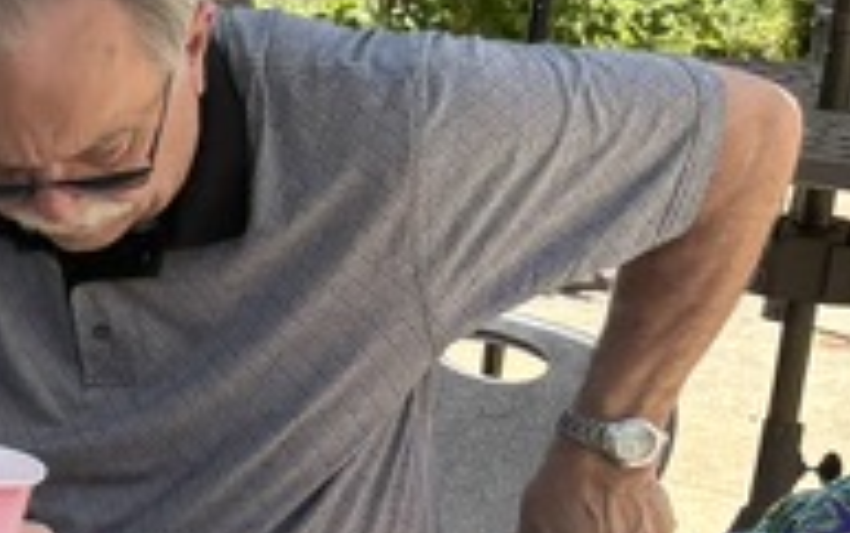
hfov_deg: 11.2
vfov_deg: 9.0
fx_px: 3385
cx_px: -1378
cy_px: 458
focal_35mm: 146
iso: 64
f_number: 1.6
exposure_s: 1/987
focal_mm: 5.96
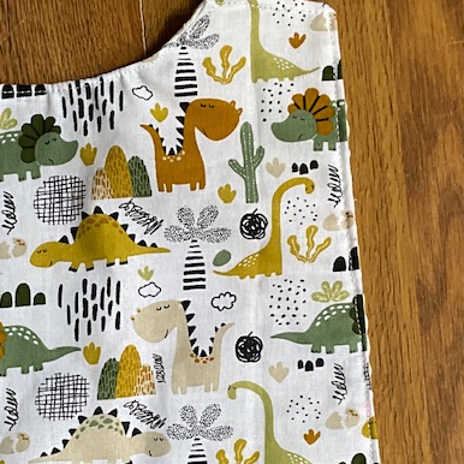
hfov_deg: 20.3
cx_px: 120
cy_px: 389
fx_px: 1289
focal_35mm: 85
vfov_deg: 20.1
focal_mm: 3
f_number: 1.8
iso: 64
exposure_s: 1/122
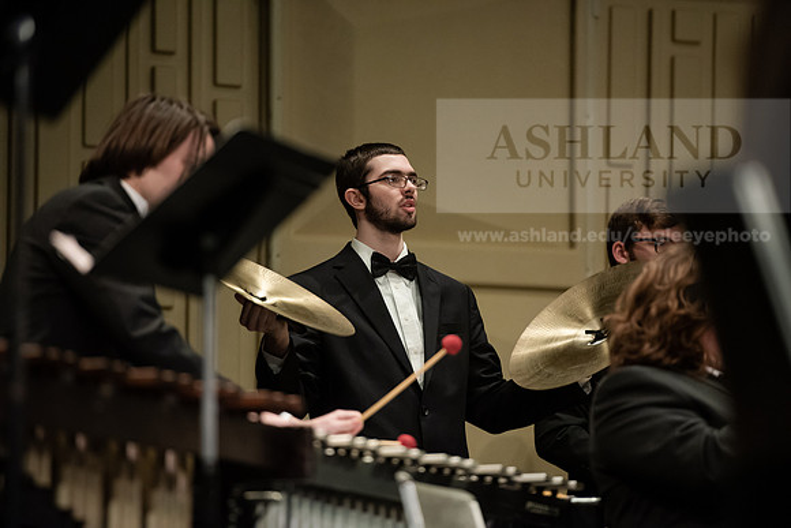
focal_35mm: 200
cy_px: 264
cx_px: 396
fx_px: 4395
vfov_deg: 6.9
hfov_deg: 10.3
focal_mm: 200
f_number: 2.8
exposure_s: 1/200
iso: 3200
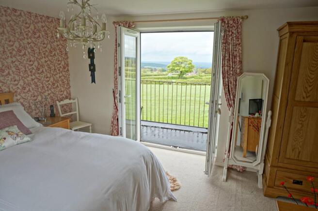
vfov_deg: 53.0
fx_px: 212
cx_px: 159
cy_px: 106
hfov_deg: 73.8
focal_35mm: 24
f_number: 8
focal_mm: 16
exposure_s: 1/100
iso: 320
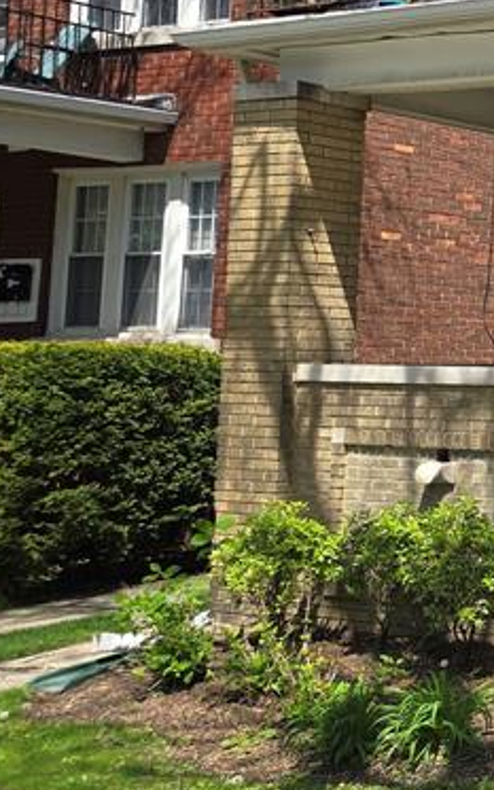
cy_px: 263
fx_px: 1444
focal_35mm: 67
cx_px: 1026
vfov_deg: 30.4
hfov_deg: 15.2
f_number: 1.7
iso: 12
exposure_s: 1/379
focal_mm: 6.3
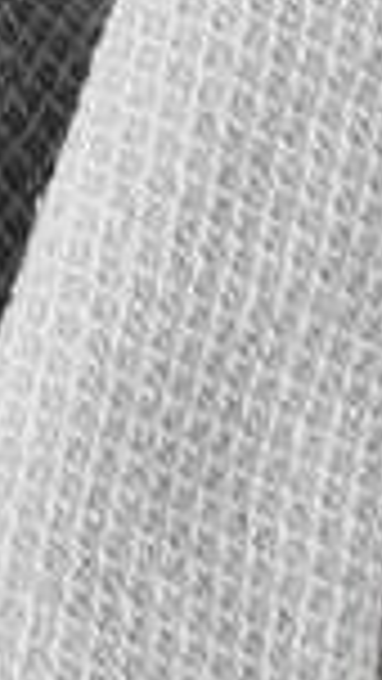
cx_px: -957
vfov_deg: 5.5
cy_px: -802
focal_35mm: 383
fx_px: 6887
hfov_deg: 3.1
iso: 250
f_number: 8
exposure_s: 1/125
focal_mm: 35
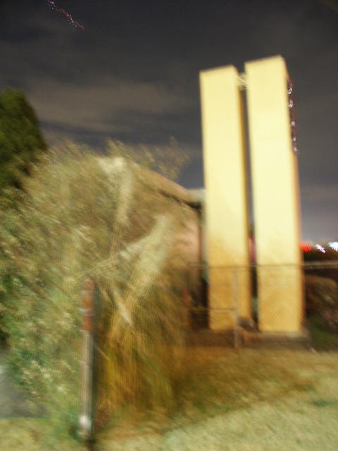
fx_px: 365
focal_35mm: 28
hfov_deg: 49.7
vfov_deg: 63.4
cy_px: 226
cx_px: 169
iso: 200
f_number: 2.8
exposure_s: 4
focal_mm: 7.21
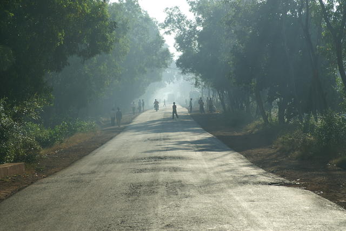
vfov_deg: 10.1
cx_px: 173
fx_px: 1297
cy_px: 116
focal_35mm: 135
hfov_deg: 15.2
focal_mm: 90
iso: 100
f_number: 8
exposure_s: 1/400
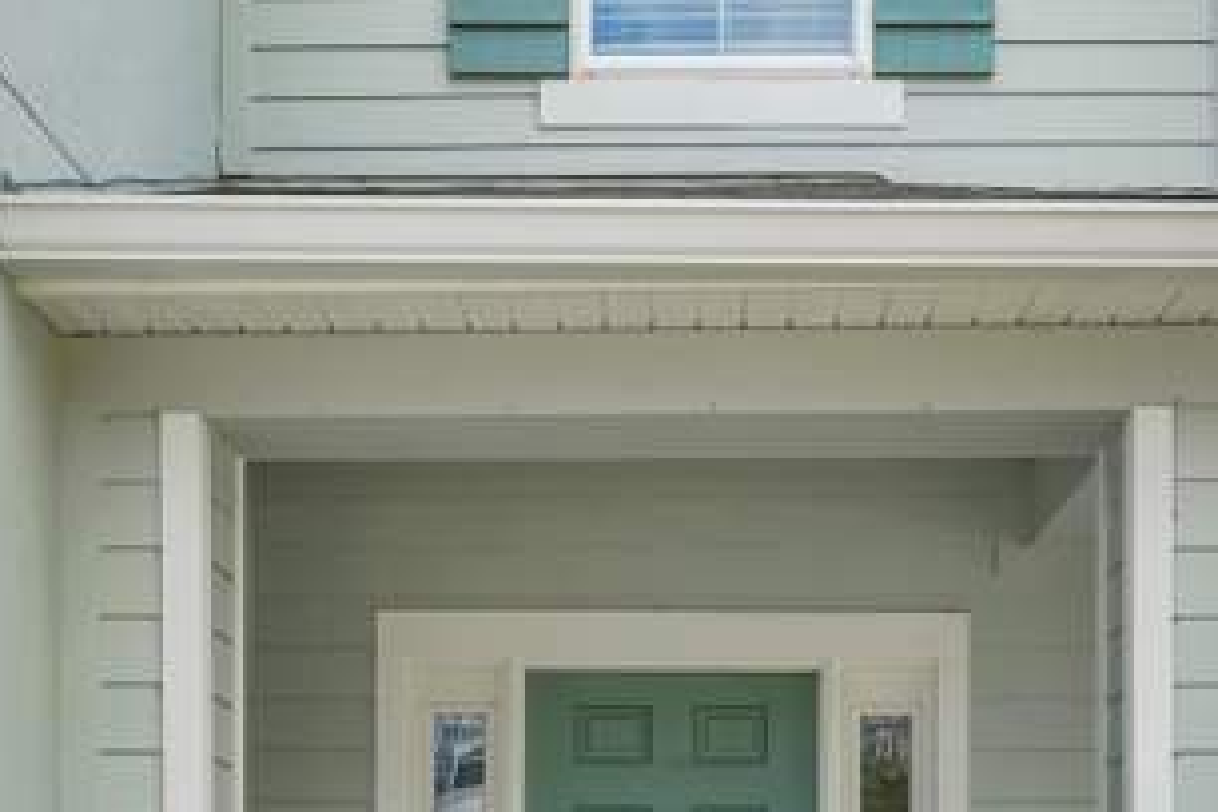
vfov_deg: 18.8
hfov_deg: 29.6
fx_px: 2300
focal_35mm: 68
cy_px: 1017
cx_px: 685
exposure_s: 1/25
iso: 100
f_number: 16
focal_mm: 26
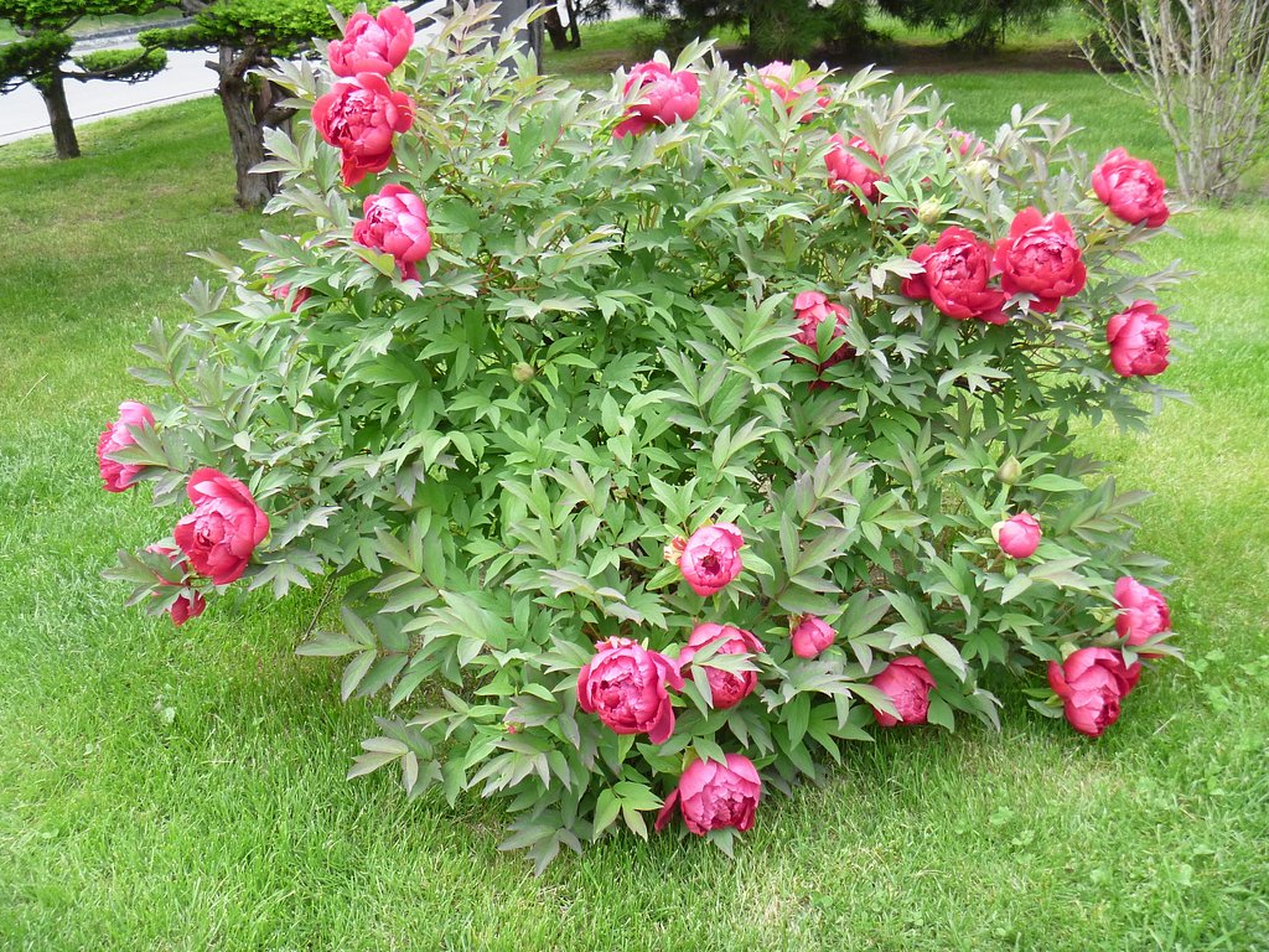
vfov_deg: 37.7
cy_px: 476
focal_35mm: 38
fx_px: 1393
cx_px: 634
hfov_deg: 49.0
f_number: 3.6
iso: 200
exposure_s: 1/100
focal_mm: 6.8
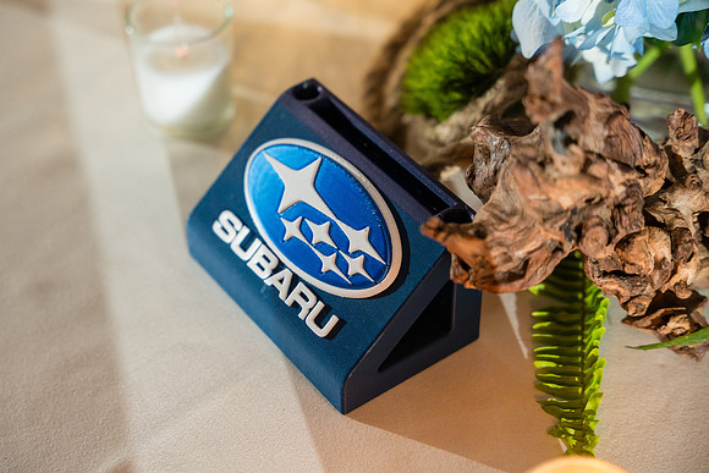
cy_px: 219
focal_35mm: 75
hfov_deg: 26.9
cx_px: 328
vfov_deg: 18.1
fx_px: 1482
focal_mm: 70
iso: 1600
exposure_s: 1/250
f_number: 2.8
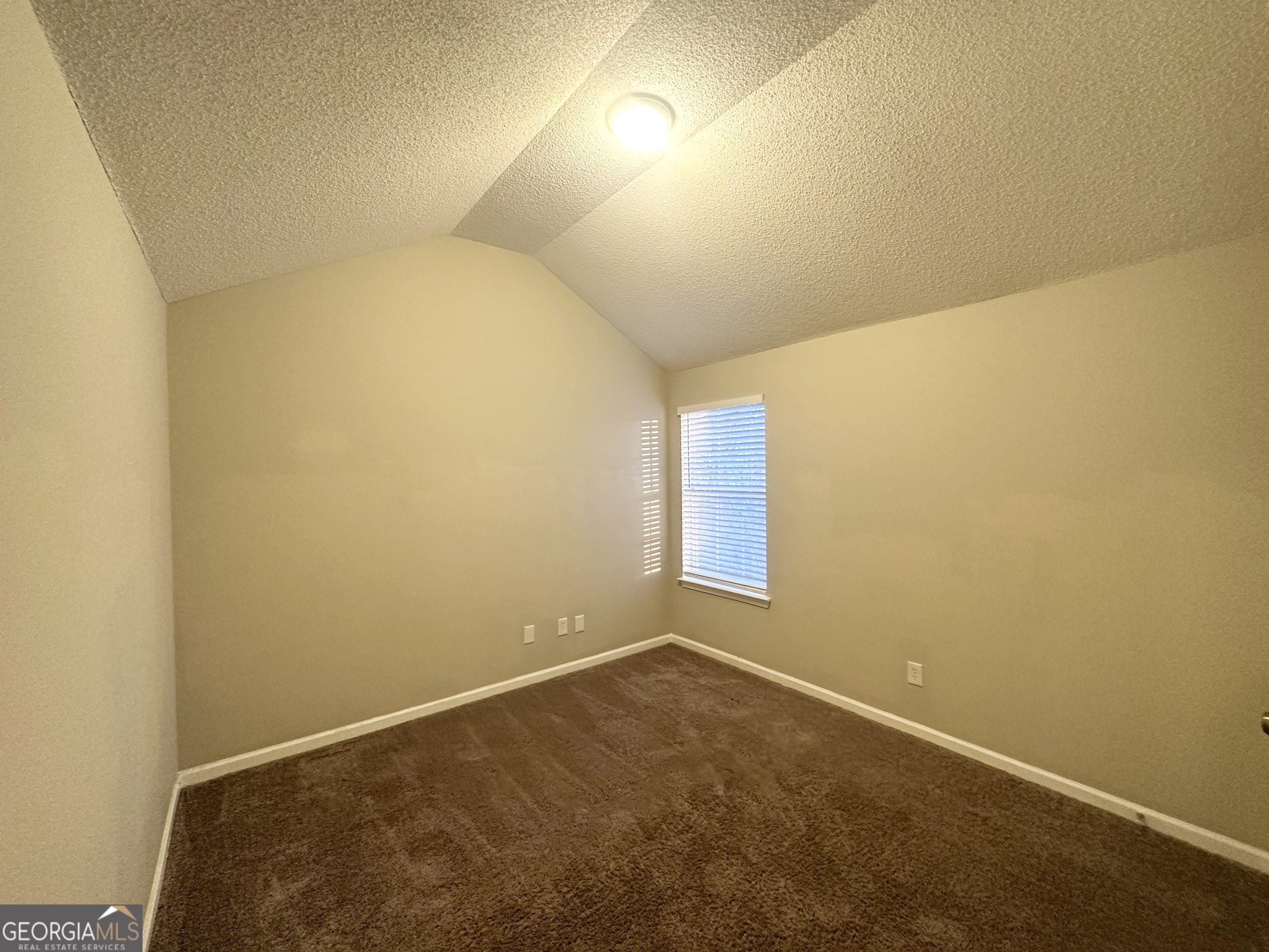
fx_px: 513
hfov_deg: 102.1
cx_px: 634
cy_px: 476
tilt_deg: -2.1
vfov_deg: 85.7
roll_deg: +1.1
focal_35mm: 14
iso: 400
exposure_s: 1/60
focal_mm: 2.22
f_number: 2.2
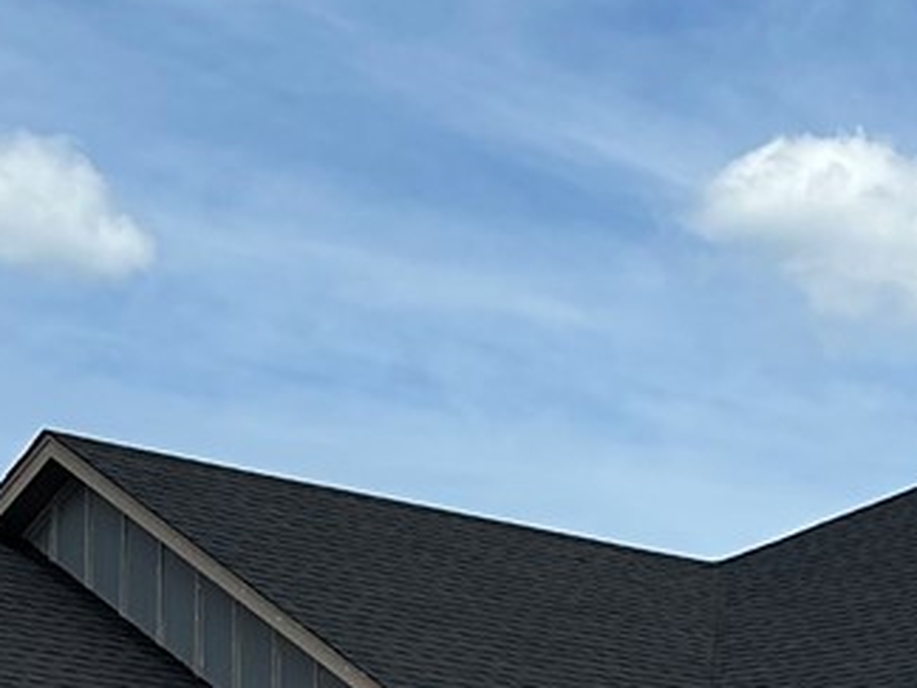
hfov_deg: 12.6
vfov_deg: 9.5
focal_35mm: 154
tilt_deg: +6.4
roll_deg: -0.6
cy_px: 892
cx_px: 982
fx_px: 4080
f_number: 1.5
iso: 50
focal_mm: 5.7
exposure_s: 1/6211
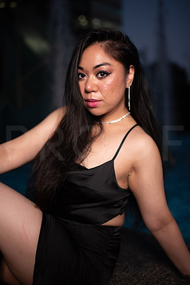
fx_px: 277
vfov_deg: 54.4
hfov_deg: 37.9
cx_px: 95
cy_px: 142
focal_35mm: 35
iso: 640
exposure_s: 1/1000
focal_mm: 35
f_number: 1.4
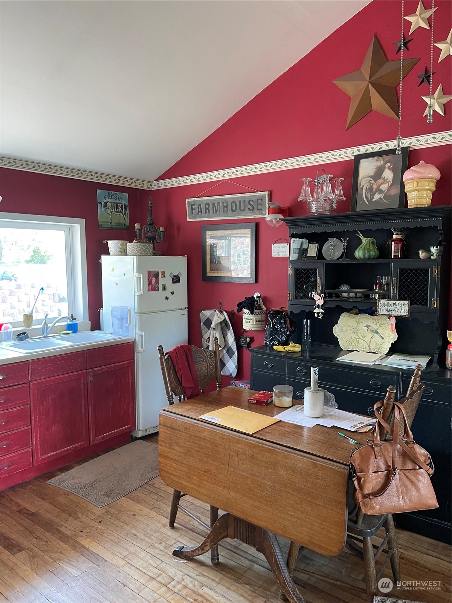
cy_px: 302
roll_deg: +0.6
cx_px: 226
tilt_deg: -3.9
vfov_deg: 67.3
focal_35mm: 26
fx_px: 453
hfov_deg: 53.1
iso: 160
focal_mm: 4.2
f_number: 1.6
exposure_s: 1/60
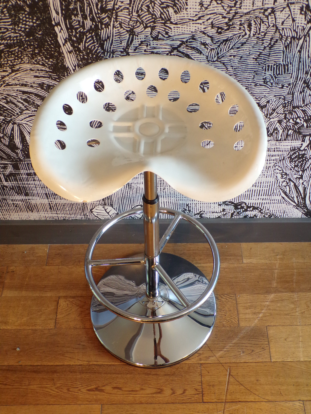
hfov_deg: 38.7
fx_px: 443
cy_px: 207
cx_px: 156
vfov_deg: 50.1
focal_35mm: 37
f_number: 3.3
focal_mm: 6.6
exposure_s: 1/17
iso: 201
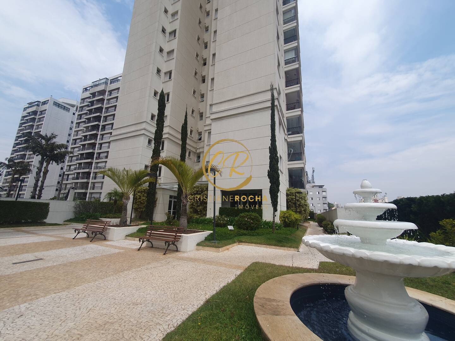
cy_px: 170
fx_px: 171
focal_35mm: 13
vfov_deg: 89.9
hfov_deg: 106.2
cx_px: 228
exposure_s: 1/1172
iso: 50
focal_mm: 1.8
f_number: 2.2
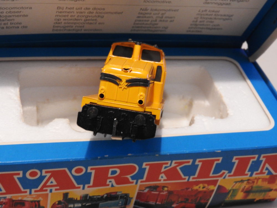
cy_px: 104
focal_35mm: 65
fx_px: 520
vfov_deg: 22.6
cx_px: 138
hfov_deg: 29.8
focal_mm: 11.6
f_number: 4.2
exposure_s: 1/8
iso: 720
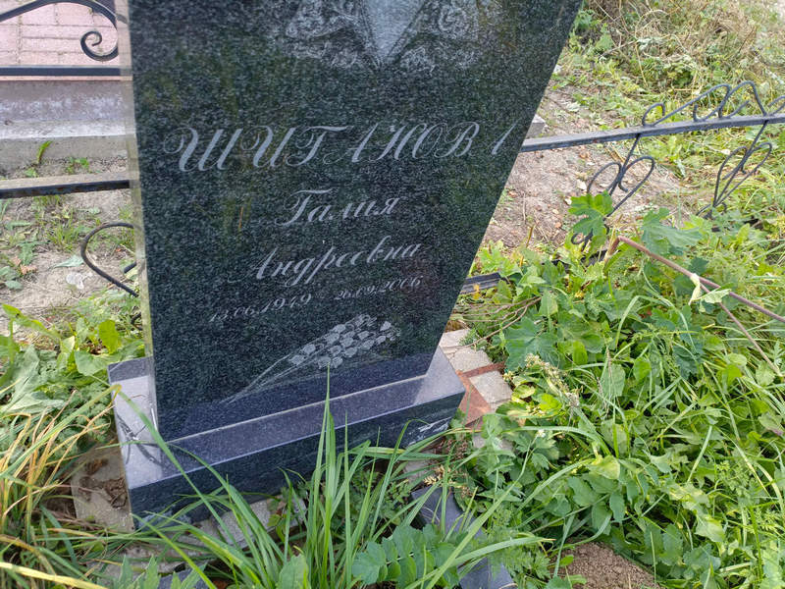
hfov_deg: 69.4
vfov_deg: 54.9
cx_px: 392
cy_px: 294
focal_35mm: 25
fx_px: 567
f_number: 1.69
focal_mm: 4.76
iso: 222
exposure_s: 1/120
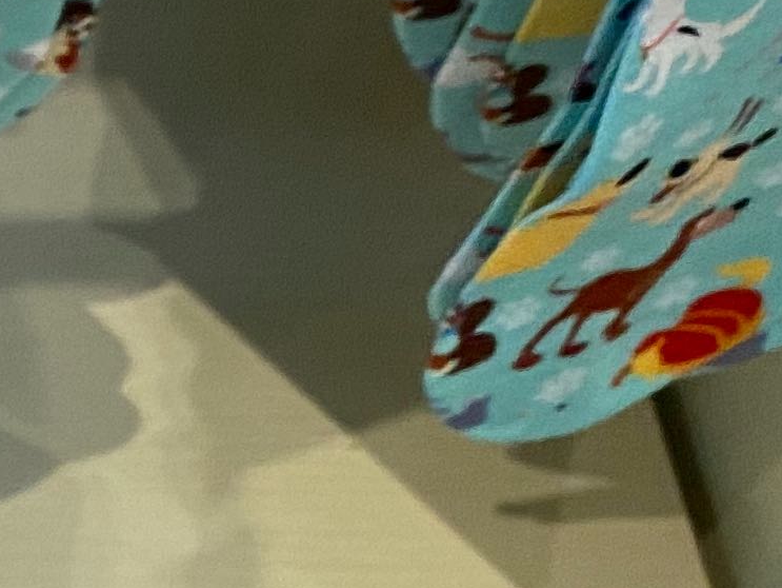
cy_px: 534
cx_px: -850
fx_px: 3187
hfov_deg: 12.2
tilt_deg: -55.0
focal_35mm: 141
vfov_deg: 10.5
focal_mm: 4.25
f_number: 1.8
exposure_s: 1/60
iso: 125
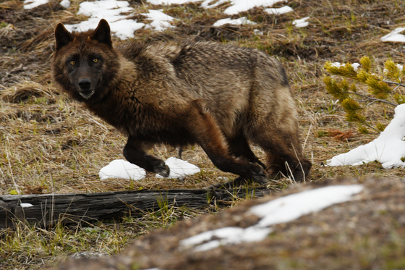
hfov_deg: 3.3
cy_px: 135
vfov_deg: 2.2
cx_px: 202
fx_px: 7085
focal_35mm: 630
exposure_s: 1/500
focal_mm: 420
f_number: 14
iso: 800
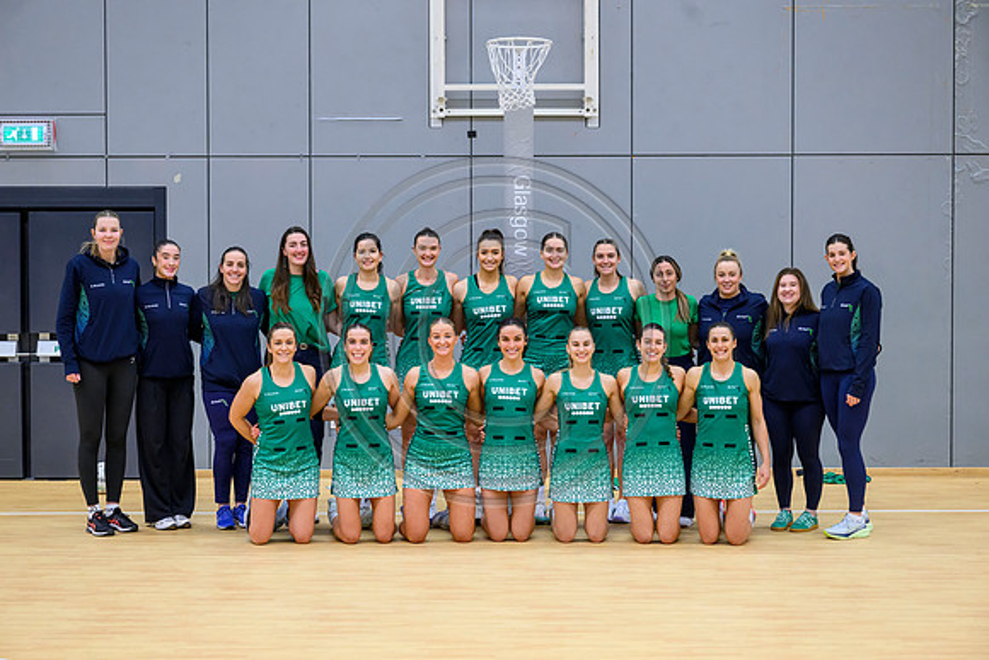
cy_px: 330
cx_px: 494
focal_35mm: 60
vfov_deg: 22.6
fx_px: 1649
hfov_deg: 33.4
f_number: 4.5
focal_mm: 60
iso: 4000
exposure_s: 1/500
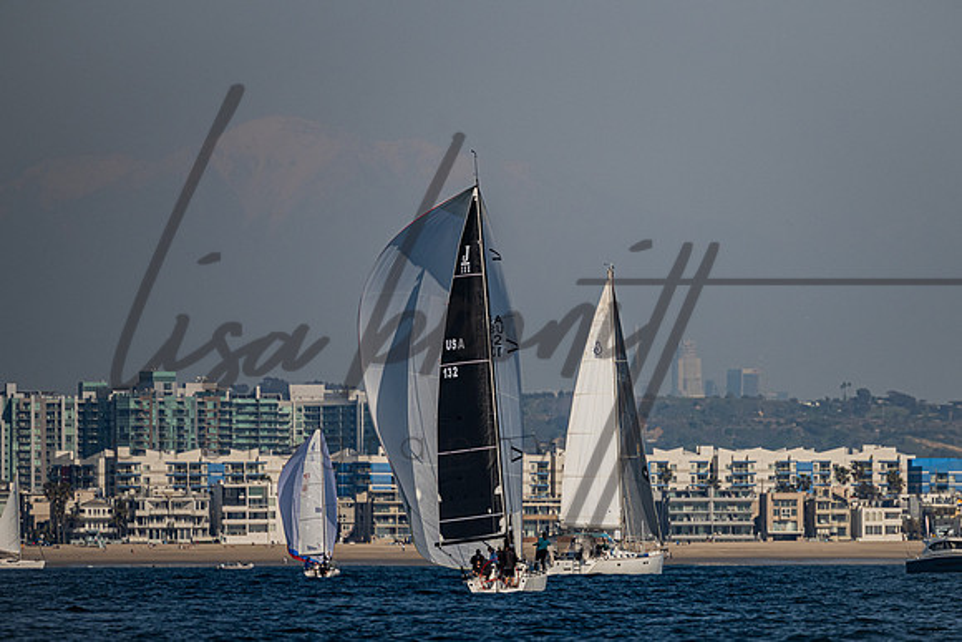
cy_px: 213
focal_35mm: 549
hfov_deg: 3.8
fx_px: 14661
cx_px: 625
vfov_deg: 2.5
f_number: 5.6
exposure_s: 1/6400
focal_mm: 400
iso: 400
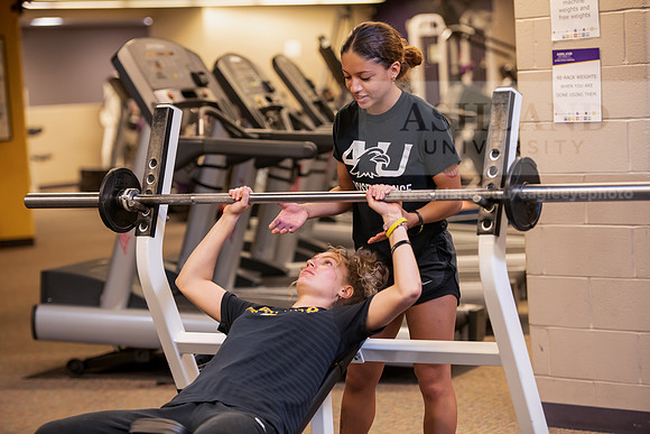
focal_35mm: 105
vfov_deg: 13.0
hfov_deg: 19.5
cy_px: 217
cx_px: 325
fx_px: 1896
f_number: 3.2
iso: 1000
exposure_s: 1/200
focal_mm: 105
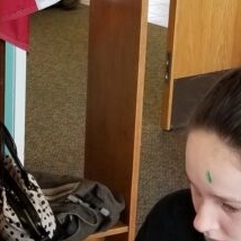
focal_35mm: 110
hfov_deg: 15.8
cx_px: 88
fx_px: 866
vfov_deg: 15.7
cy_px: 197
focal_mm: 4.25
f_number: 1.7
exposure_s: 1/60
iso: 100
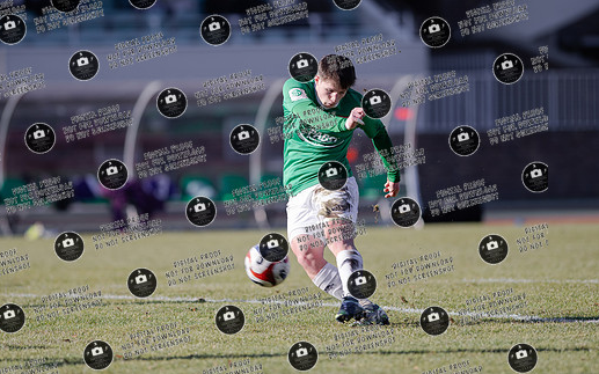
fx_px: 6790
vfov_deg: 3.2
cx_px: 270
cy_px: 144
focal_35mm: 416
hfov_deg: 5.1
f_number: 3.2
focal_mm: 300
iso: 180
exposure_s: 1/1600
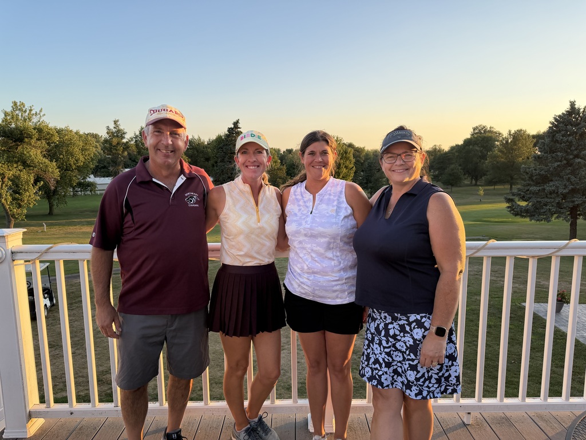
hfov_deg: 71.6
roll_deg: +0.6
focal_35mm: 24
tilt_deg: -7.7
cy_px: 220
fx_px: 406
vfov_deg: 56.8
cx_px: 293
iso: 100
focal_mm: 6.76
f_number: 1.78
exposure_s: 1/858
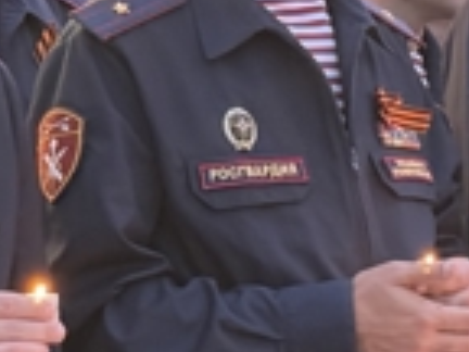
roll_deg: -1.2
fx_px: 3021
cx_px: 256
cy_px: 228
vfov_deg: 6.7
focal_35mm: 223
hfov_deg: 8.9
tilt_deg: -1.7
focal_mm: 6.76
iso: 800
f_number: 1.78
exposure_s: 1/18
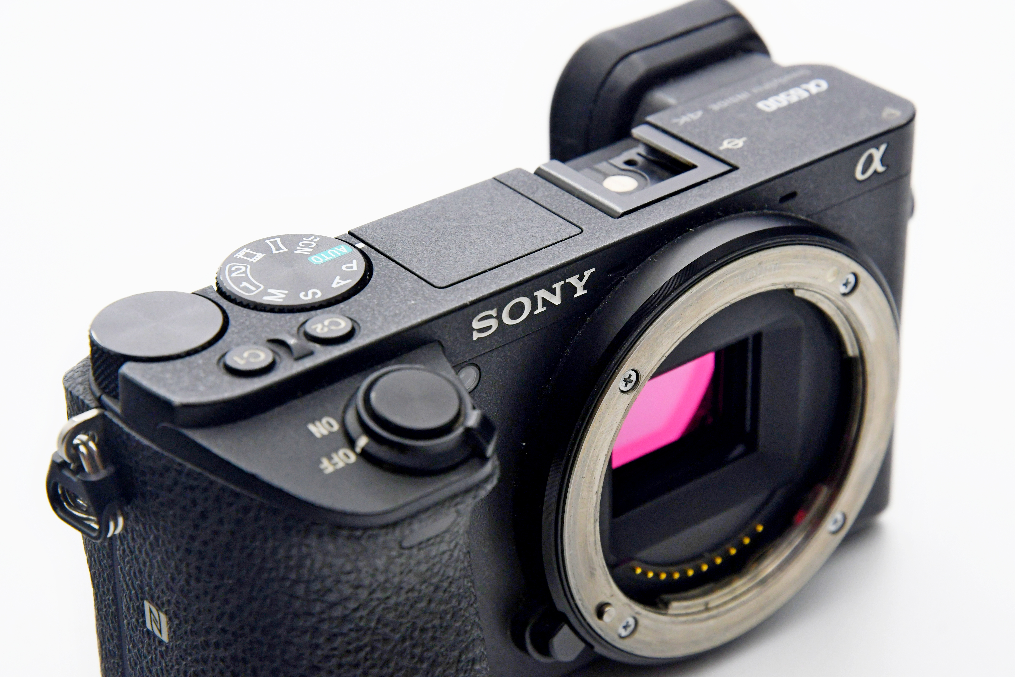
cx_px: 508
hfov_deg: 17.1
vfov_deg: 11.4
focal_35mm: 120
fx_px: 3383
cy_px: 338
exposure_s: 1/200
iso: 1250
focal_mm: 80
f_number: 9
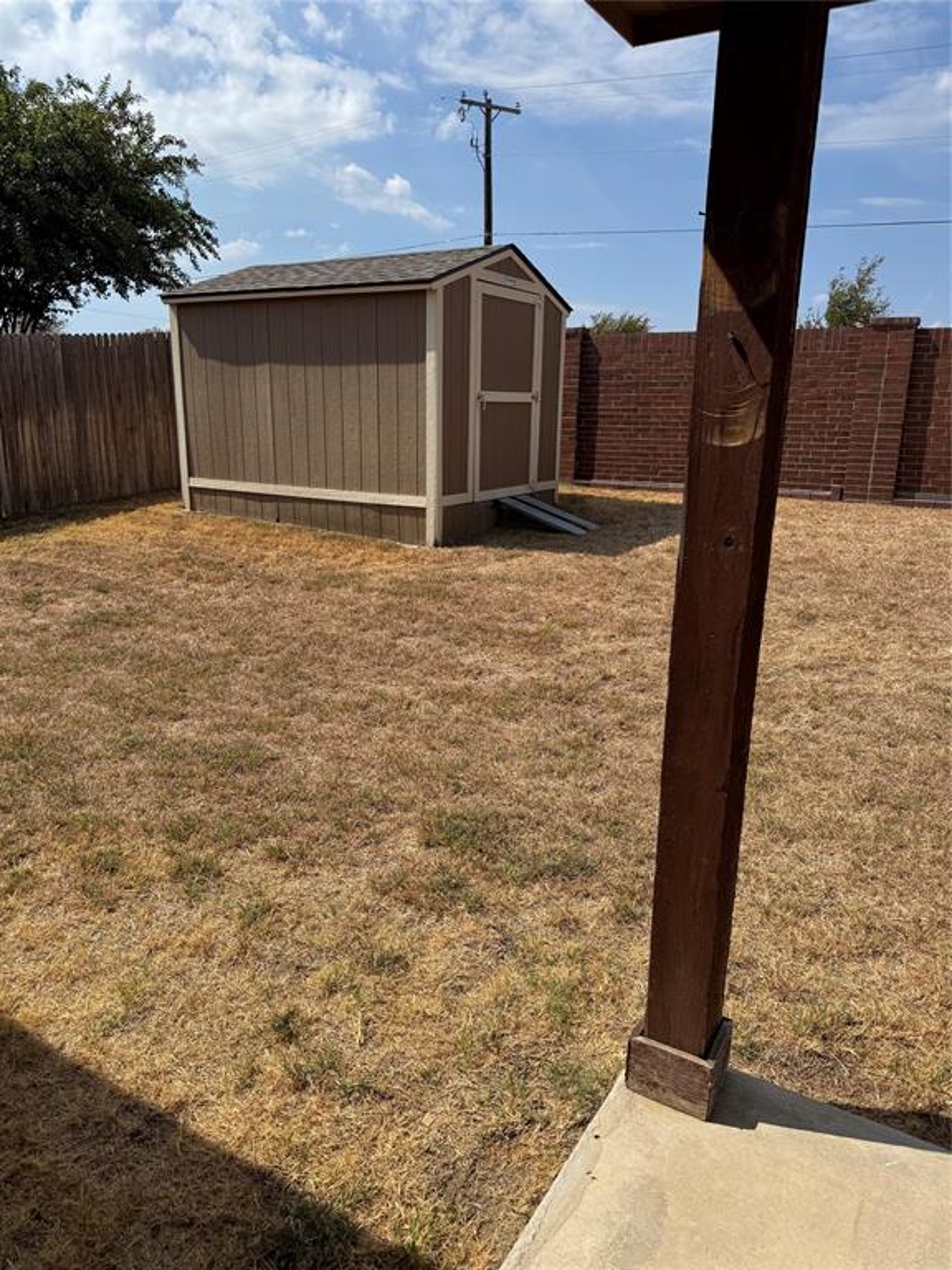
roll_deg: -1.0
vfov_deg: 71.6
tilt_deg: -15.9
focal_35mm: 24
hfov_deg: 56.8
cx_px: 476
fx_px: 880
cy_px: 635
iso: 80
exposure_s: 1/7092
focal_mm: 6.76
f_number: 1.78
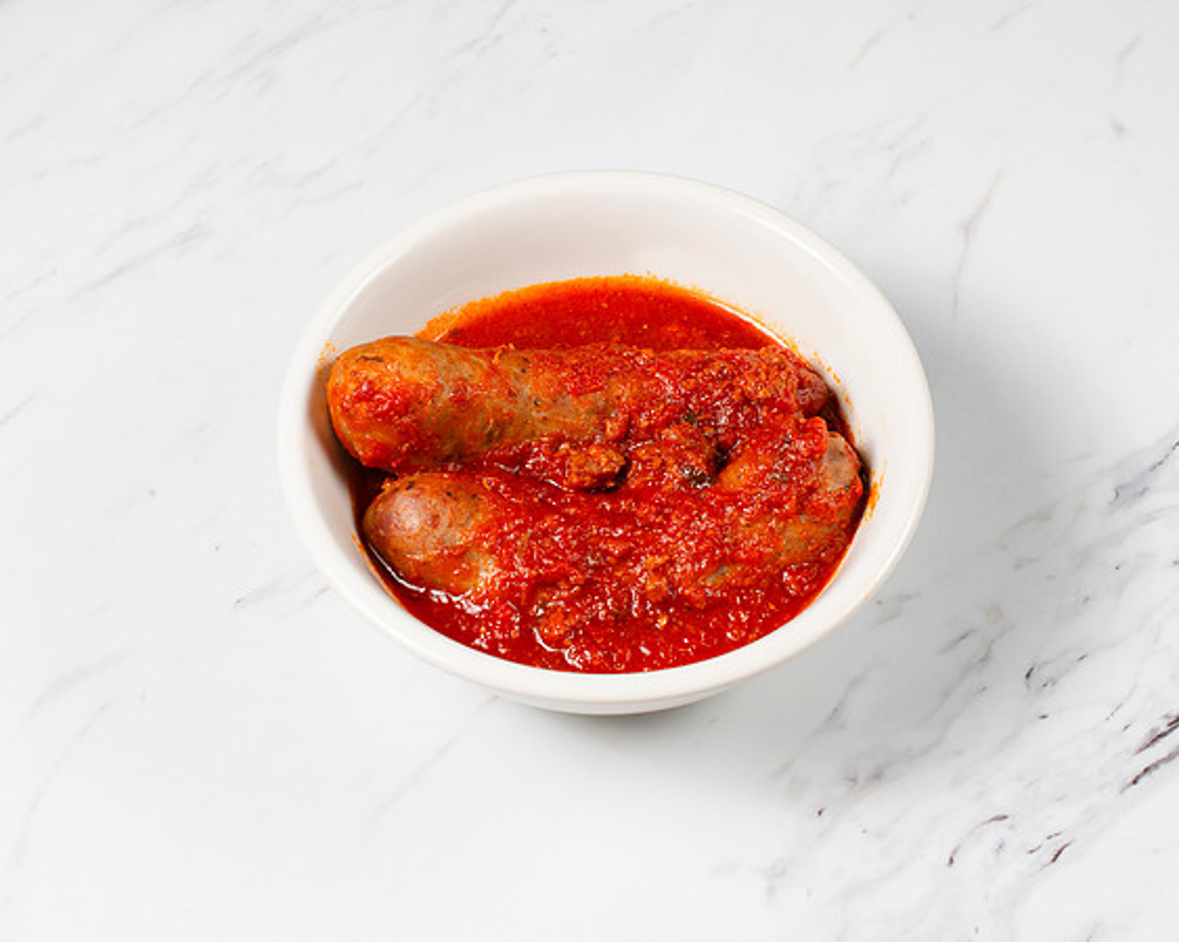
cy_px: 395
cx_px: 591
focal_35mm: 78
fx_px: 2732
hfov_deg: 24.4
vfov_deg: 19.6
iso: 200
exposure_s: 1/200
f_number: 14
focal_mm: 50
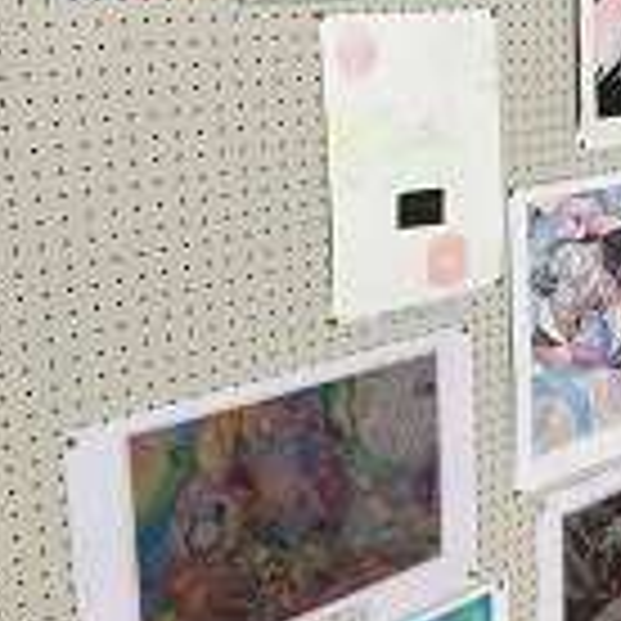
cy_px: 180
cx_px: 747
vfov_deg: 26.3
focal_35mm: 65
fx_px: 1319
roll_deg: -0.7
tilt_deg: -10.8
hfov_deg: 24.1
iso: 25
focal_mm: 4.15
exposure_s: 1/60
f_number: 2.2
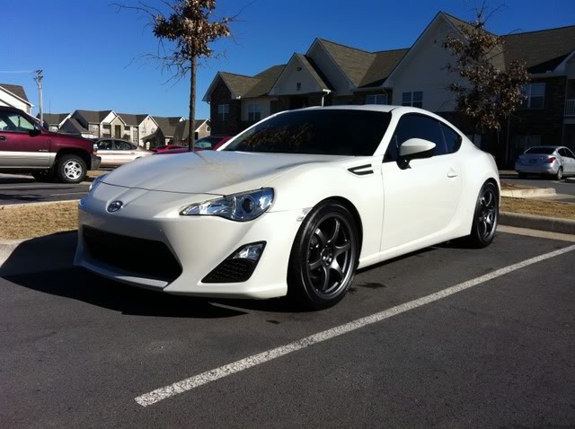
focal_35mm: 35
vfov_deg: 40.6
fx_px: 581
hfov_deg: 52.7
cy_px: 214
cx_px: 288
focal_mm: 3.9
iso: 80
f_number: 2.8
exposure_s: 1/1885
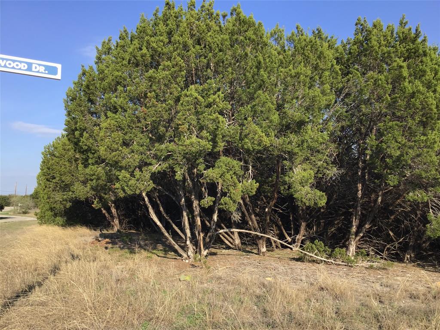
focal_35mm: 31
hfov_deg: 58.4
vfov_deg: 45.4
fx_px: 394
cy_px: 165
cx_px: 220
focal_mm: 3.3
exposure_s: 1/617
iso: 25
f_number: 2.4
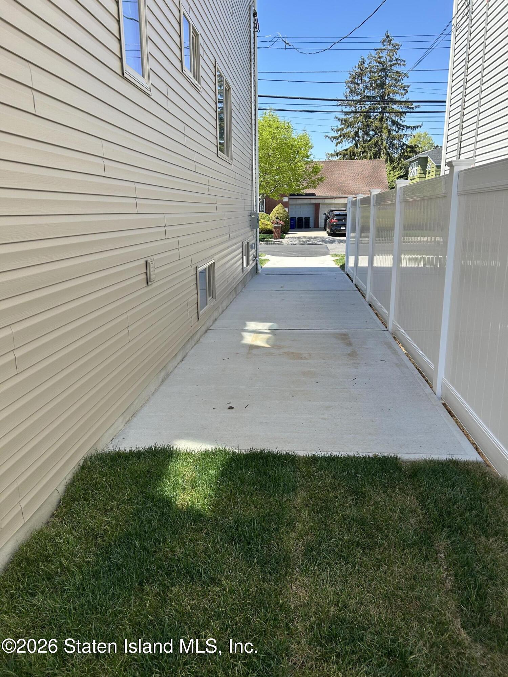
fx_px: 509
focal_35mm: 26
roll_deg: +0.5
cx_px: 254
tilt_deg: -13.3
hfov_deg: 53.1
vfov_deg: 67.3
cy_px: 338
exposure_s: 1/1377
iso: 50
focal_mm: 5.7
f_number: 1.5
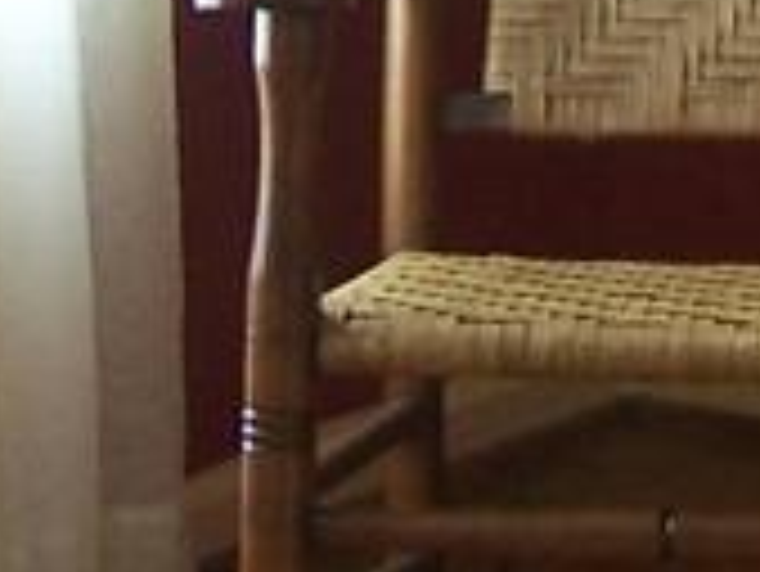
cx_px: 760
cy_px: -504
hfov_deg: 6.8
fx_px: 6328
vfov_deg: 5.1
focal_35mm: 288
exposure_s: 1/80
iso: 80
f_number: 2.8
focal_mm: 6.3
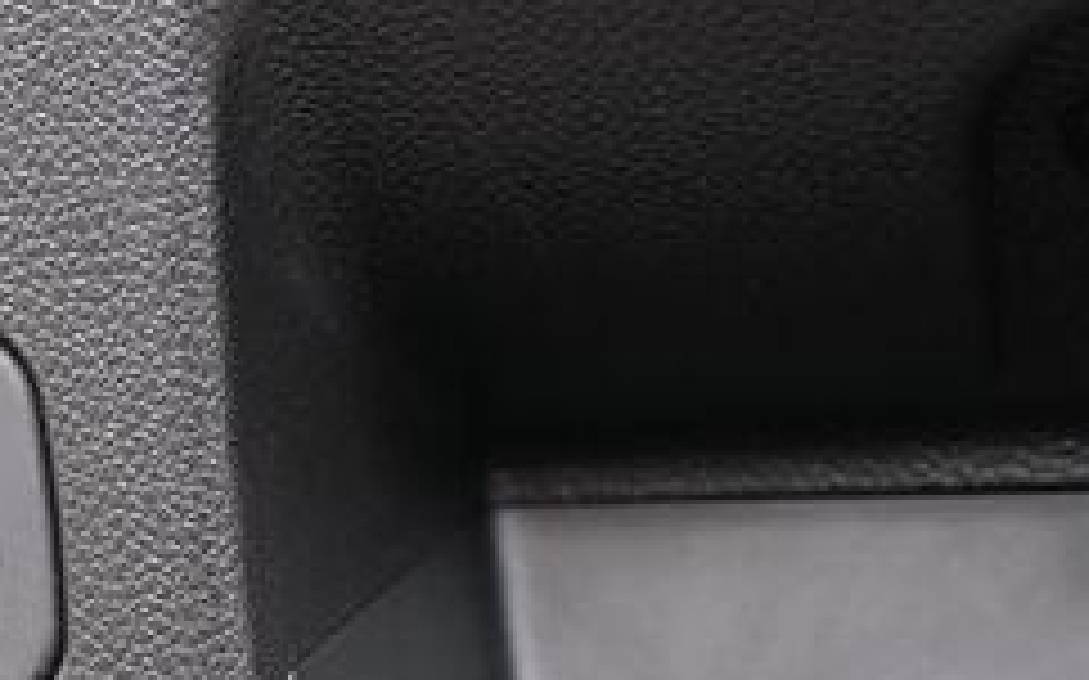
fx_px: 2878
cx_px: -158
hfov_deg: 20.3
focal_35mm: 97
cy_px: 518
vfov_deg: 13.4
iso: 400
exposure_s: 1/125
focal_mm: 24
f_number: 4.2
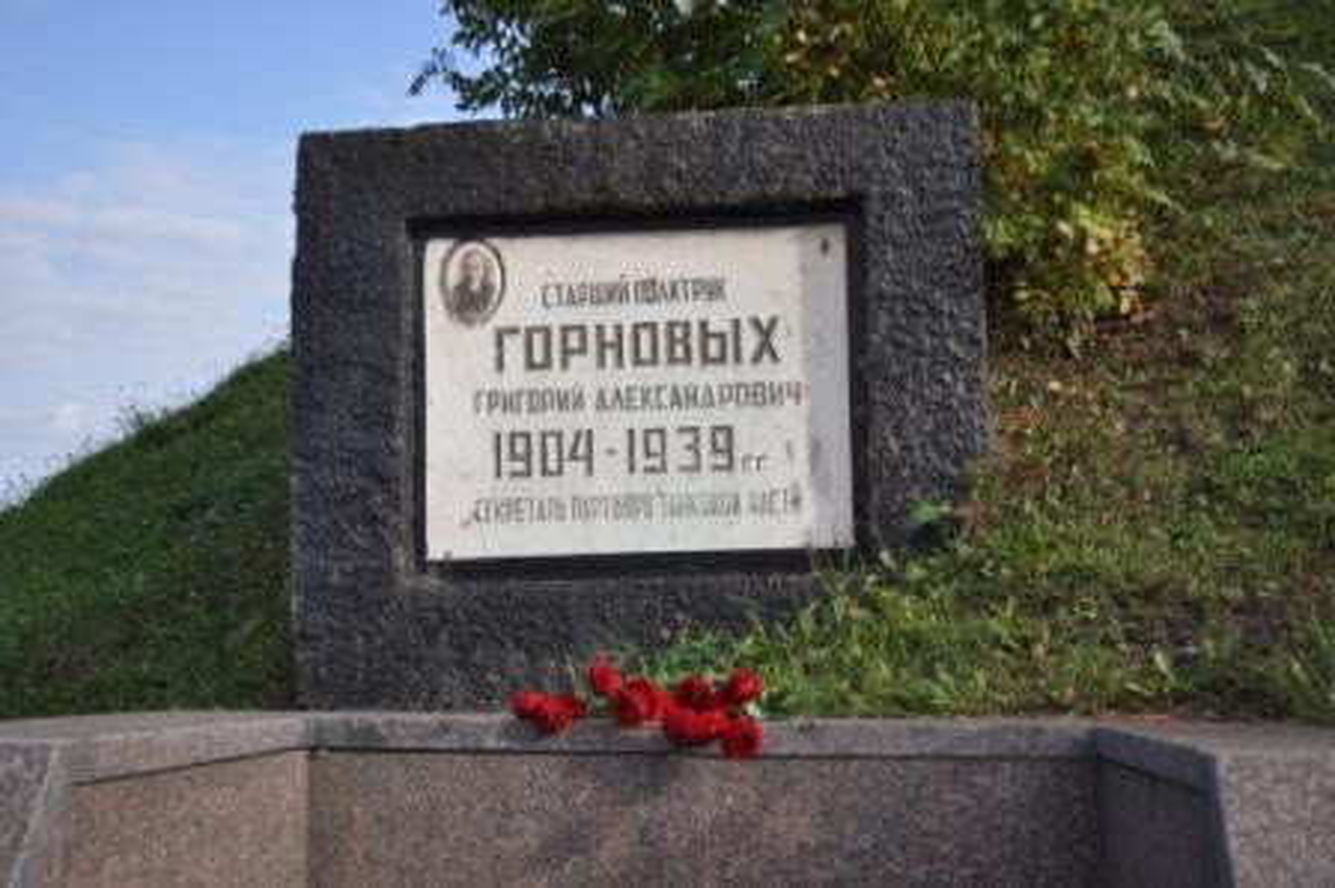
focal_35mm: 51
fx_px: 1890
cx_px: 668
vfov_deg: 26.4
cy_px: 444
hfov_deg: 38.9
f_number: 5
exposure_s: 1/640
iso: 200
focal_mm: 34
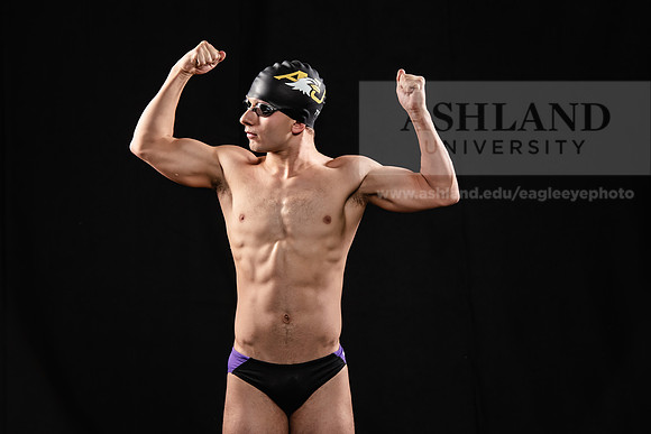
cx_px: 326
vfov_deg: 11.0
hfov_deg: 16.4
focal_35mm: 125
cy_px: 217
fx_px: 2261
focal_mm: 125
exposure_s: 1/200
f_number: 6.3
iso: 400
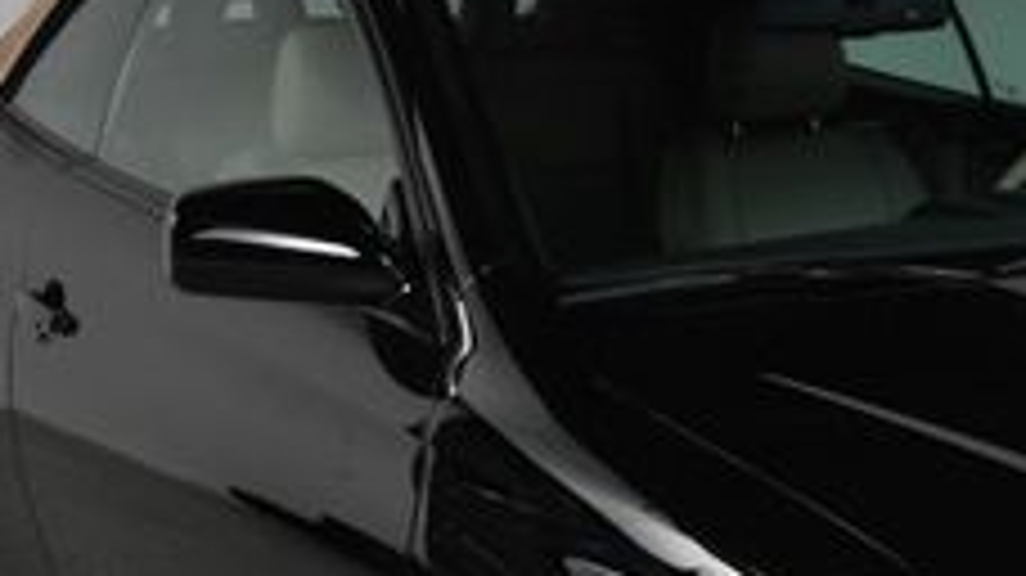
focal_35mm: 100
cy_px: 576
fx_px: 2719
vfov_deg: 12.0
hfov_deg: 20.7
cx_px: 1008
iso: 100
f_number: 10
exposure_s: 1/160
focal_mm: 23
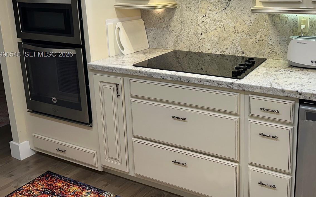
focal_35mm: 36
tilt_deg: -12.5
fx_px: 310
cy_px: 55
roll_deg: +0.6
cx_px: 210
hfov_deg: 53.0
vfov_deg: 34.7
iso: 80
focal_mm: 6.86
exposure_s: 1/120
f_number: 1.78
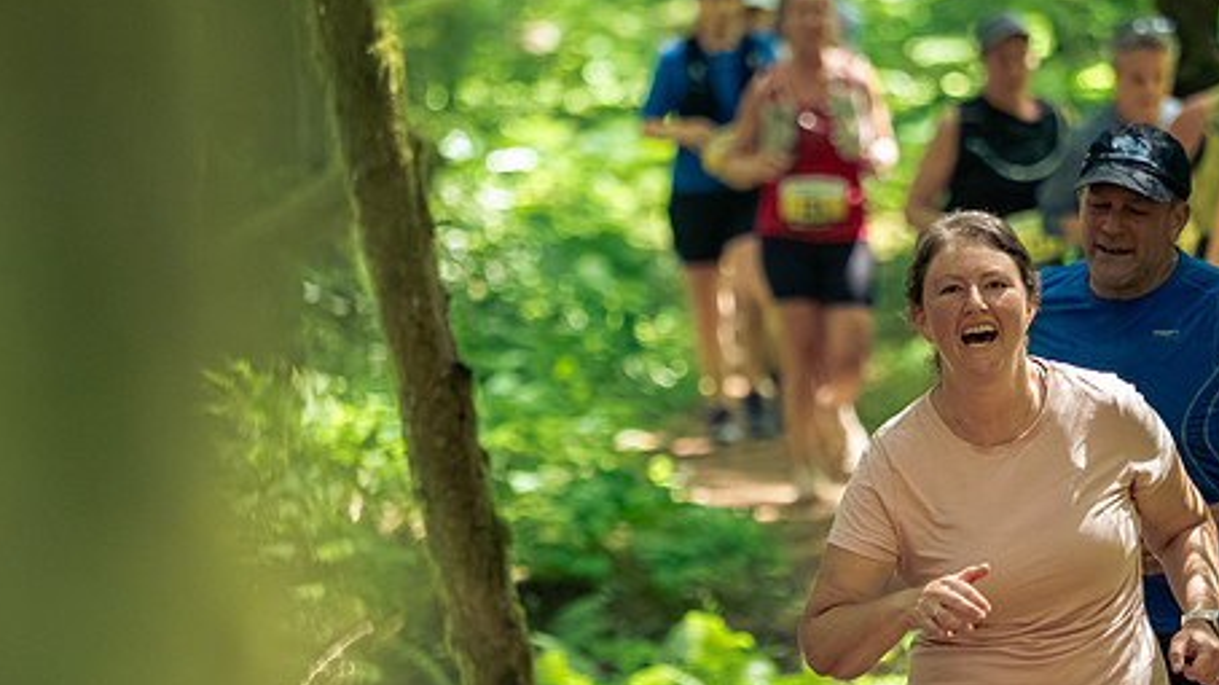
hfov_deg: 5.2
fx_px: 13506
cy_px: 420
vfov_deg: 2.9
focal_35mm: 418
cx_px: 714
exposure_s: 1/800
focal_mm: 150
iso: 5000
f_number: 2.8
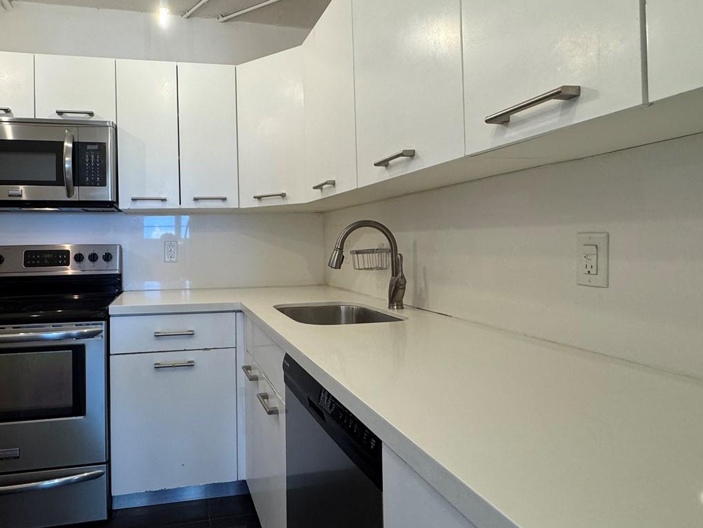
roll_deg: +1.4
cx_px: 260
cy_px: 241
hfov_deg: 74.9
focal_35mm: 22
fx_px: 447
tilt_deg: +0.7
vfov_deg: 61.0
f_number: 2.2
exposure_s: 1/120
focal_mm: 2.22
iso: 200
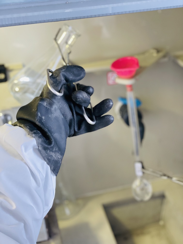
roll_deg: +6.0
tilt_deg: -26.8
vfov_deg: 36.8
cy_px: 122
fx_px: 367
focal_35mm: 52
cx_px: 92
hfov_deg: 28.0
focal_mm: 6
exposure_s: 1/33
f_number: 2
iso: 160
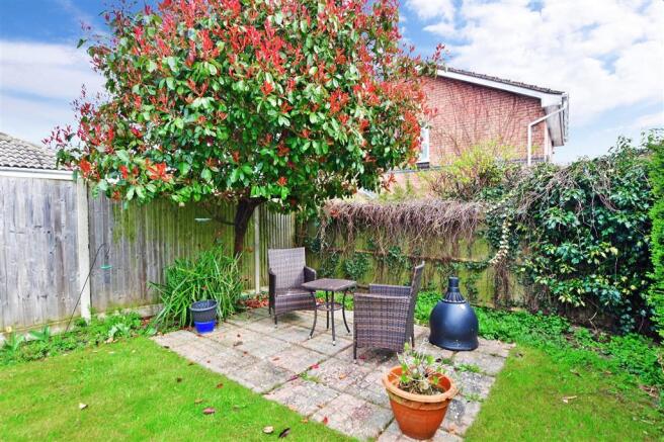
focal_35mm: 15
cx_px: 332
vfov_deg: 77.3
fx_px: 277
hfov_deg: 100.4
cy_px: 221
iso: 160
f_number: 6.3
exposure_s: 1/80
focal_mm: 10
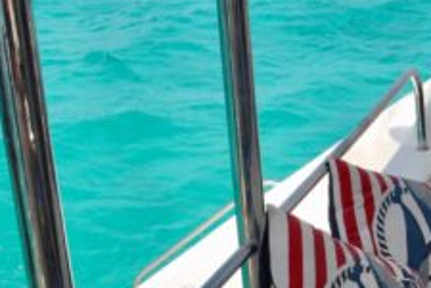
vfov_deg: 14.9
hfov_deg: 19.6
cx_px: 623
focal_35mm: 92
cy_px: 142
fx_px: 1101
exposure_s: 1/400
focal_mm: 18
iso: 200
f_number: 10
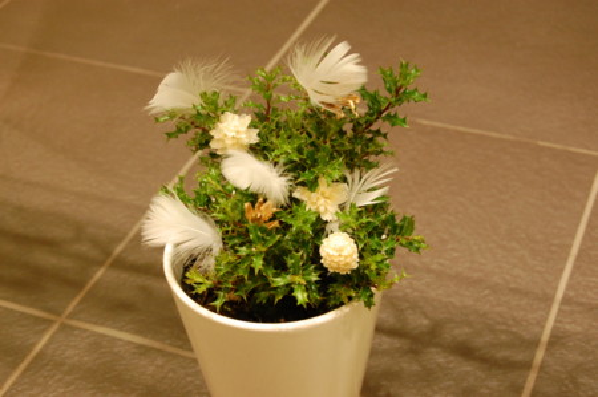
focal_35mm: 68
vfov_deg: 20.1
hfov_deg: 29.9
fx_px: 1120
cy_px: 198
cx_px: 299
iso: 1600
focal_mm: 45
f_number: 8
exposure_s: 1/20
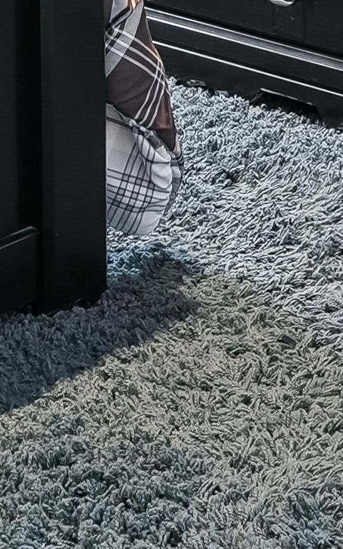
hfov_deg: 10.9
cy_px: -407
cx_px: 585
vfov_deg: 15.9
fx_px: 1705
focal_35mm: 114
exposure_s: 1/2.5
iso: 250
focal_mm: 14
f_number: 8
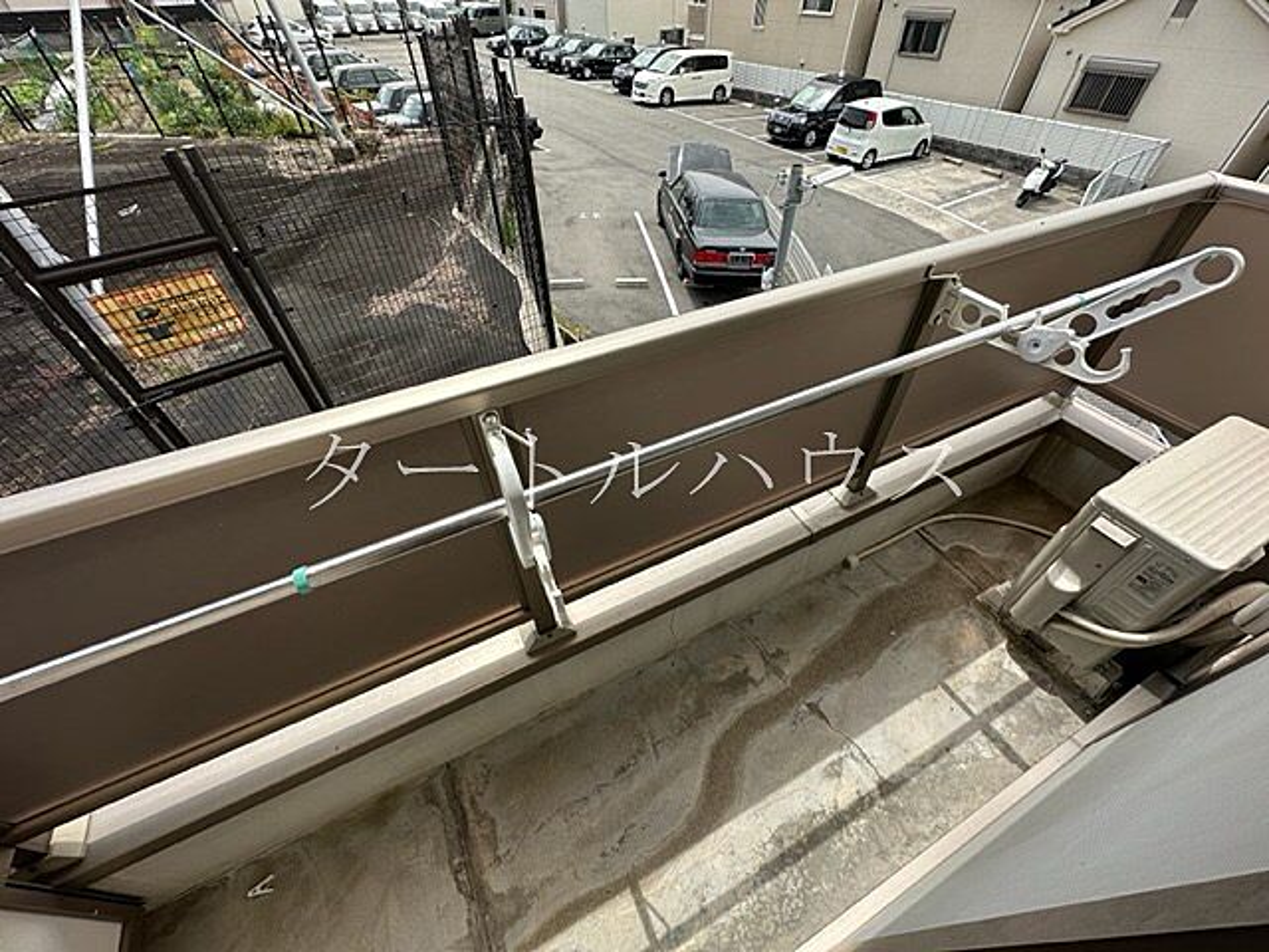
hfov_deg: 102.1
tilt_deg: -46.3
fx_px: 513
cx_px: 634
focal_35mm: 14
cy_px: 476
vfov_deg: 85.7
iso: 50
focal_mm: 2.22
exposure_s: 1/749
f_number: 2.2
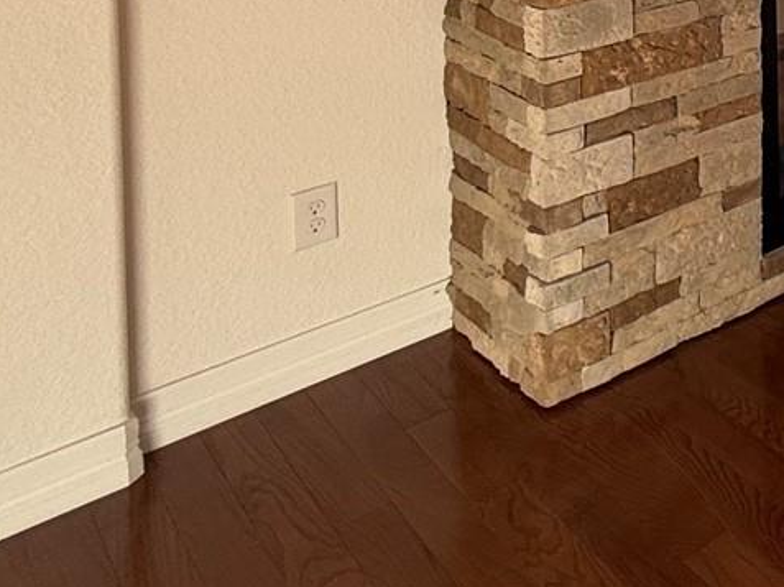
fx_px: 1064
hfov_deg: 27.6
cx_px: 1178
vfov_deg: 24.8
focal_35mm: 47
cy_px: -261
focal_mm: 2.22
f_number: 2.2
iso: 64
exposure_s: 1/150
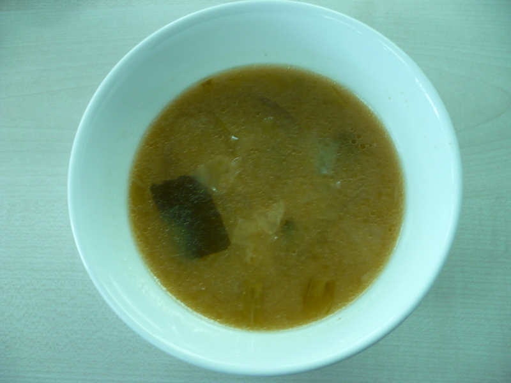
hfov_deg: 52.6
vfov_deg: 40.7
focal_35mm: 35
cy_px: 192
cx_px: 256
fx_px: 517
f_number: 2.8
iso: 200
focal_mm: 5.8
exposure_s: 1/30
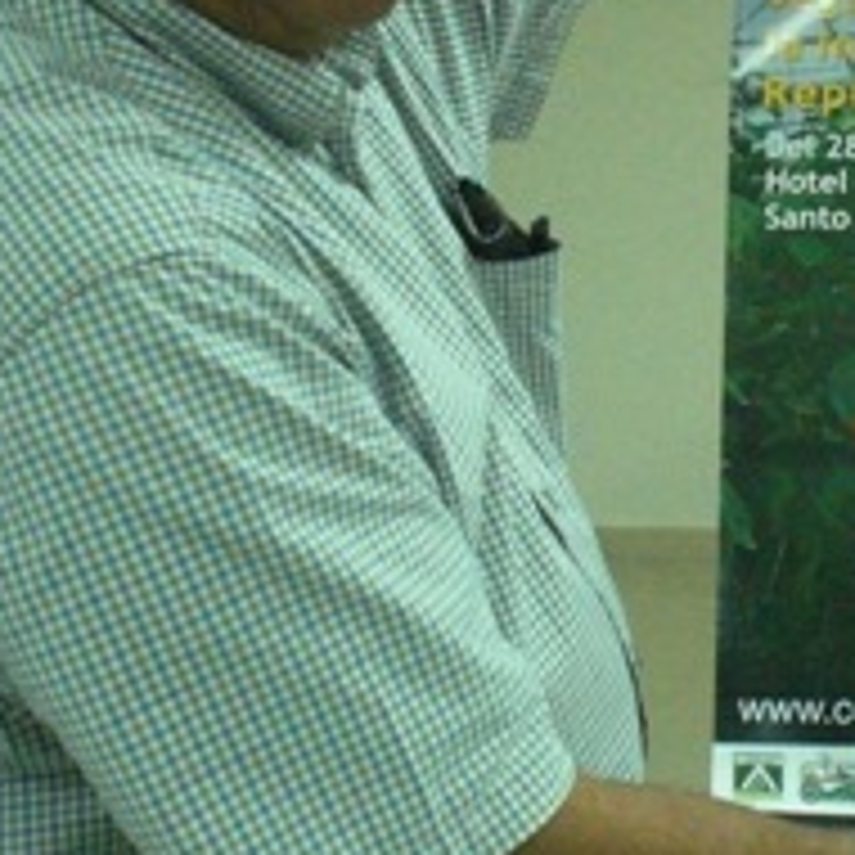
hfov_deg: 21.5
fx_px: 2208
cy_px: 225
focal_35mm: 79
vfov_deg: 21.7
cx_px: 760
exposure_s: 1/125
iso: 800
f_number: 3.1
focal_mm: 6.3
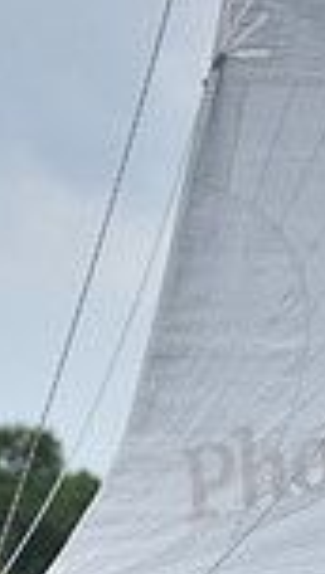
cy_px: 1023
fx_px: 12172
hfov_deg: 1.5
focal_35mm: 798
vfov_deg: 2.7
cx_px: -13
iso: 320
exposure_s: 1/3200
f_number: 4.5
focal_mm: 200
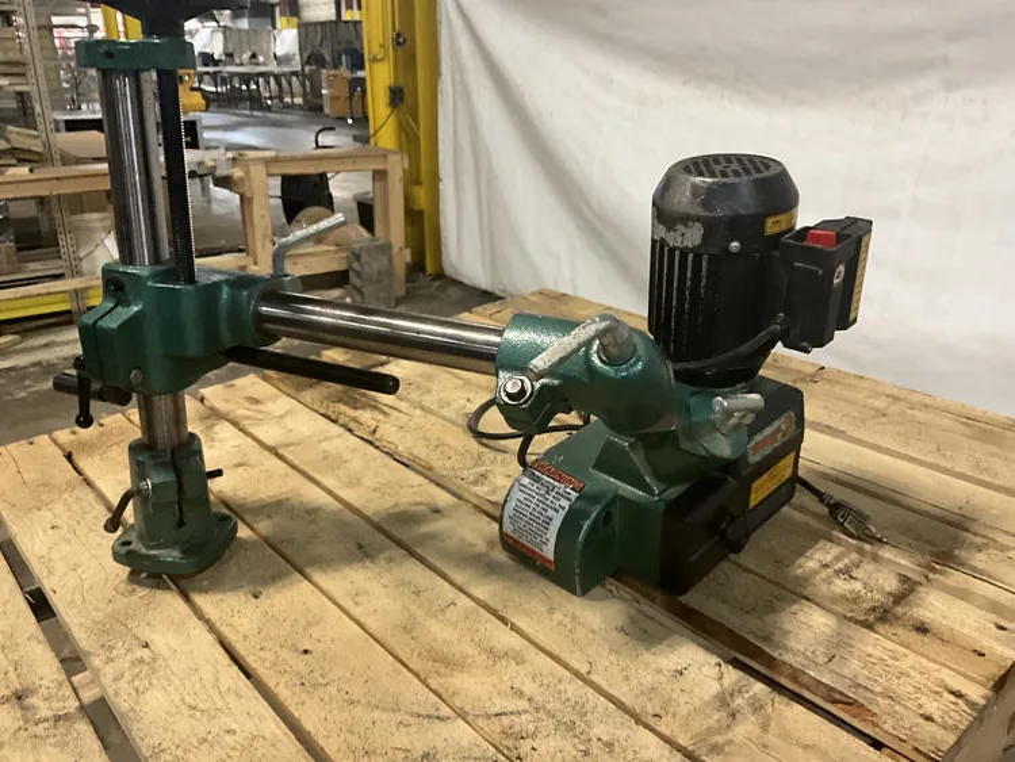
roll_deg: -0.5
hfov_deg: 61.6
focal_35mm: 29
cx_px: 508
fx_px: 851
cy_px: 381
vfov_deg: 48.3
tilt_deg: -21.0
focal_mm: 3
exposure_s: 1/42
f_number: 1.8
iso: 320
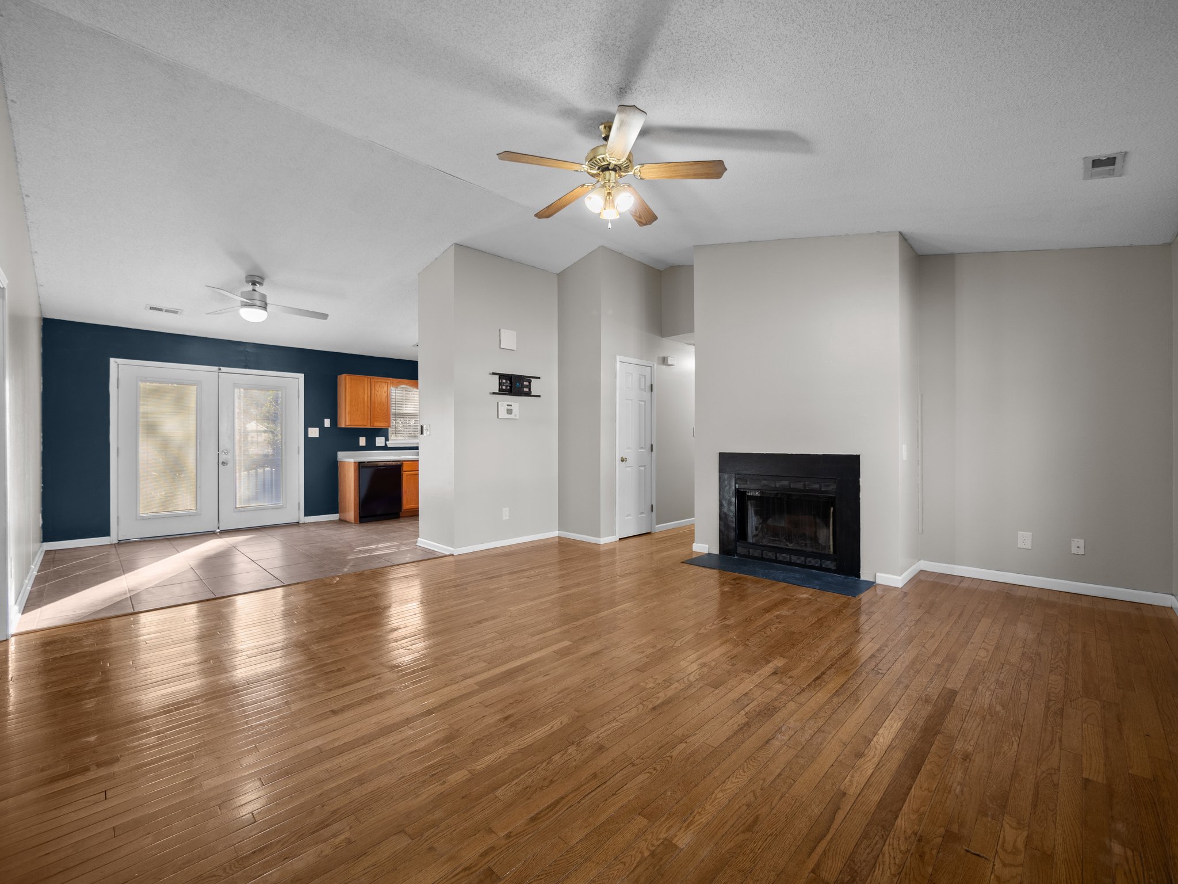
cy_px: 442
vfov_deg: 85.7
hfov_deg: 102.1
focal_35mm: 14
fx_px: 476
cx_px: 589
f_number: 4
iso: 200
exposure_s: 1/10
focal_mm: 7
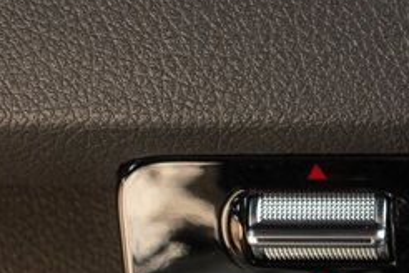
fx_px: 1988
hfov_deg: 11.0
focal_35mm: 175
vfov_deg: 7.8
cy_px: 11
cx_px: 732
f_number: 4
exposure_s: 1/320
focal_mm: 28
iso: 640
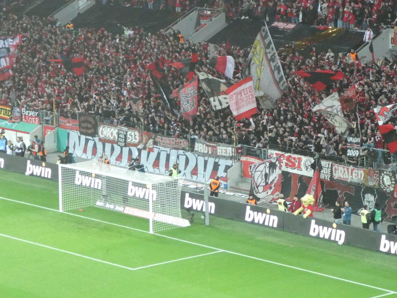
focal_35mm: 139
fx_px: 1594
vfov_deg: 10.7
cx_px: 314
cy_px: 113
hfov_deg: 14.1
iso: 800
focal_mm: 15
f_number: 4.8
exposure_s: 1/80
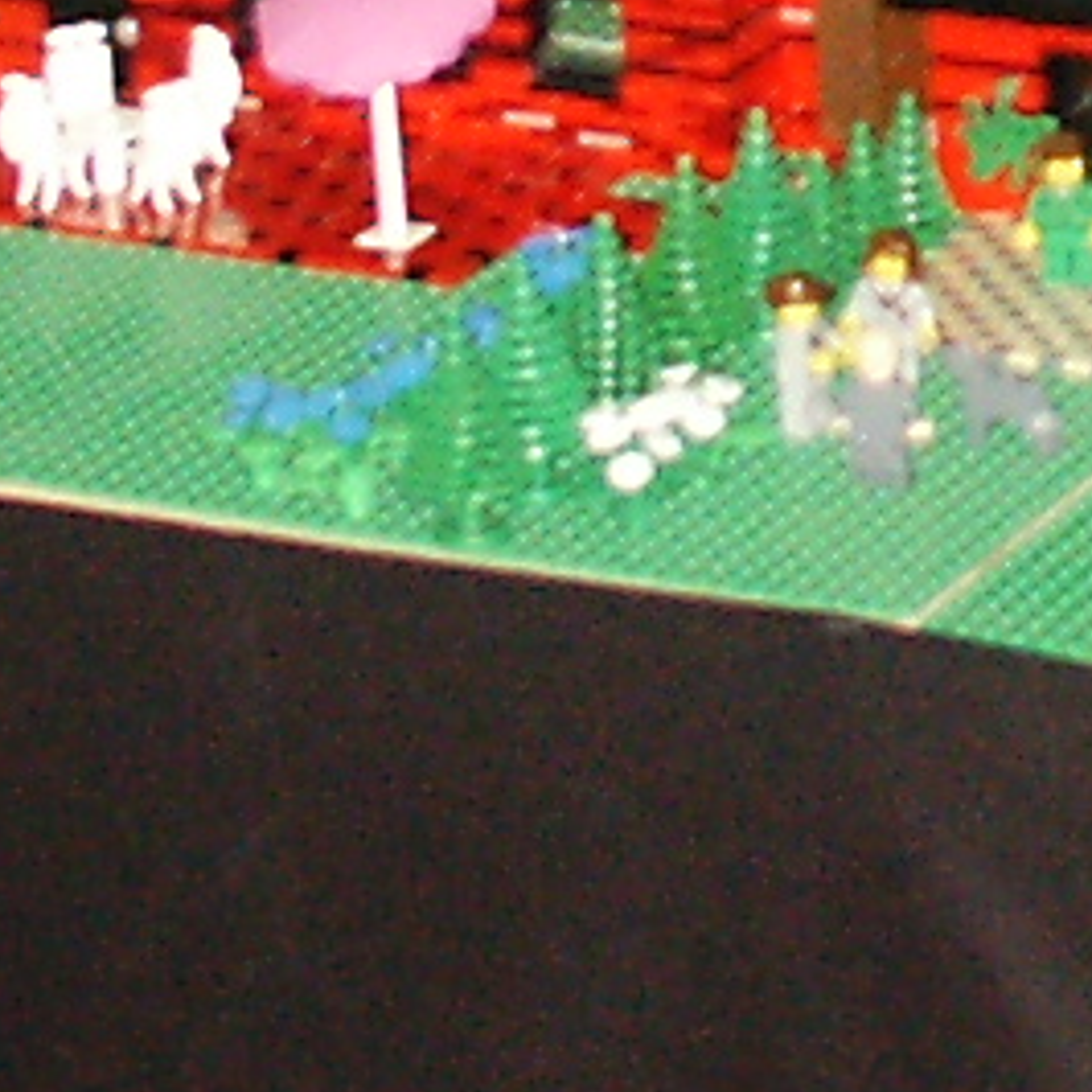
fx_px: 9422
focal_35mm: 264
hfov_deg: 6.5
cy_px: -1186
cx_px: 1979
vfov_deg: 6.4
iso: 200
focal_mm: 7.2
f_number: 3
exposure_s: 1/45
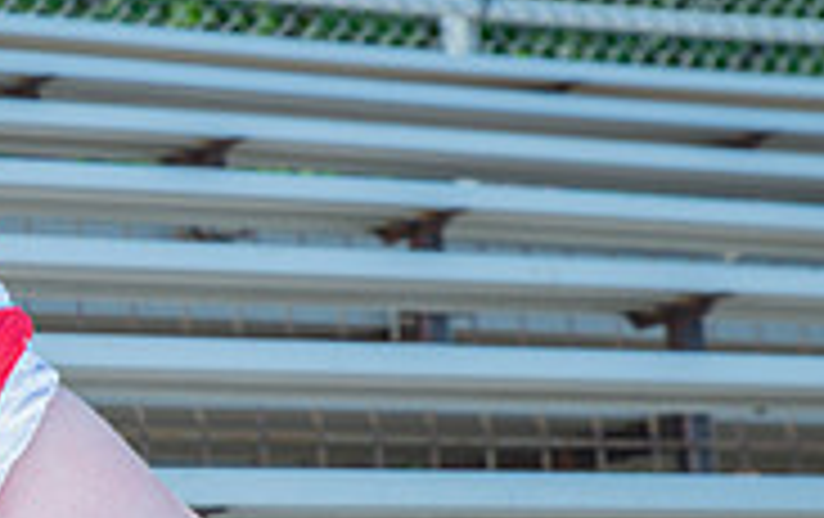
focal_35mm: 187
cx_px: -275
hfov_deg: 10.9
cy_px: 367
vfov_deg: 7.0
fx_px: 4206
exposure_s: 1/320
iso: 320
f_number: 9
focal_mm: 58
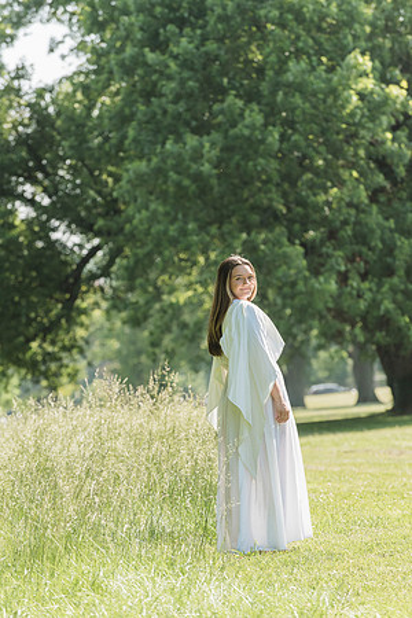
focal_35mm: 200
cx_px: 206
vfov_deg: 10.3
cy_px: 309
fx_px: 3433
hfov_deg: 6.9
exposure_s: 1/1600
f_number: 6.3
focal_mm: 200
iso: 1000
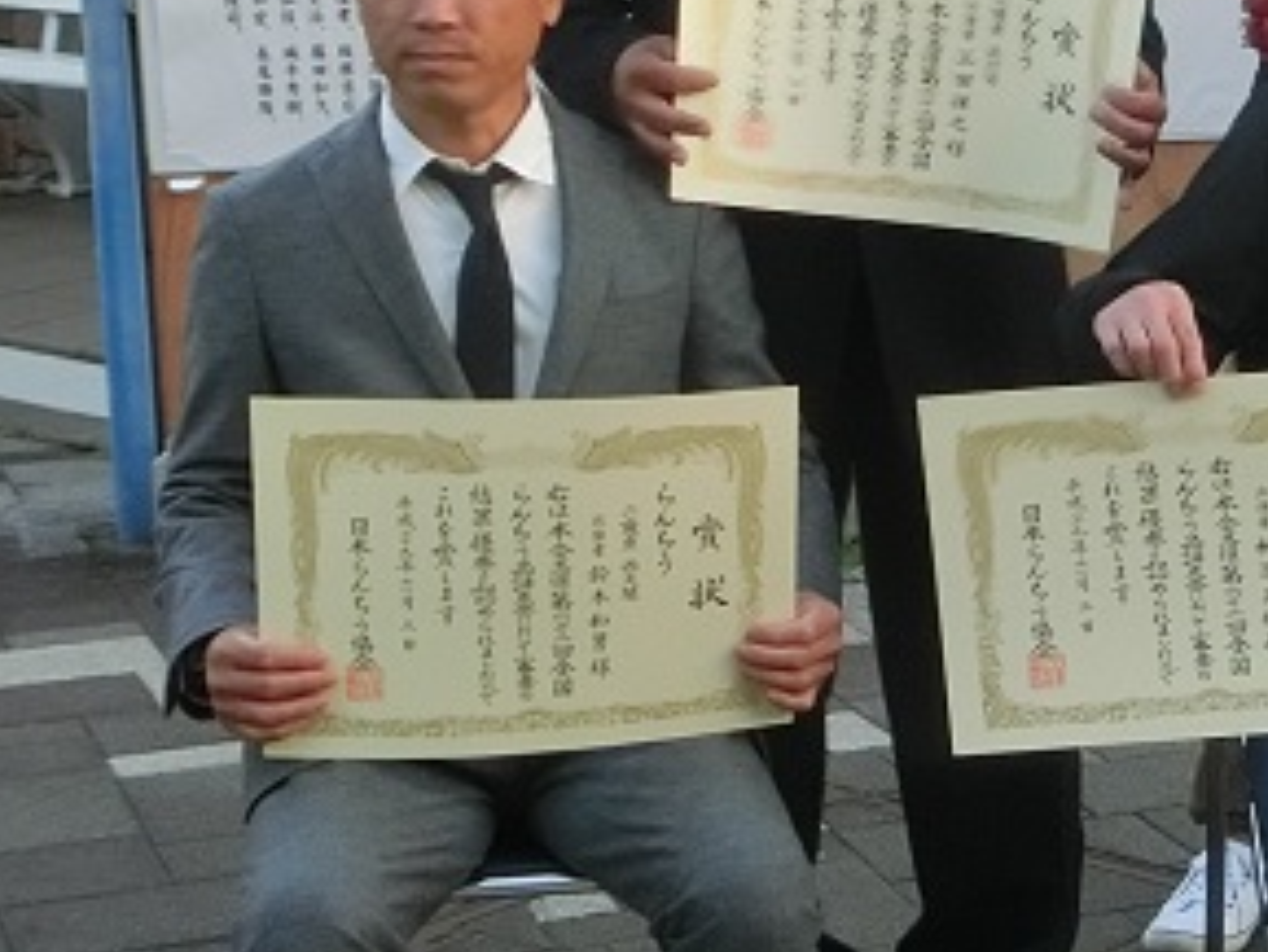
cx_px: 1084
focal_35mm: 104
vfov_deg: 14.2
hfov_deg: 18.6
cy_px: 211
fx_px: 3811
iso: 1000
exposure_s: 1/250
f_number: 4.2
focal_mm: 8.29
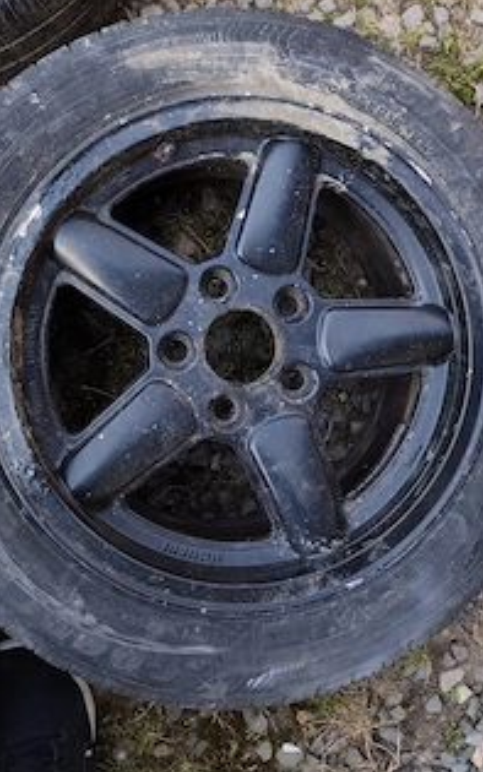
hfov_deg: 40.6
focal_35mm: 31
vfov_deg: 60.7
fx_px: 653
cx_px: 245
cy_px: 306
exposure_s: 1/400
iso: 320
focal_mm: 6.19
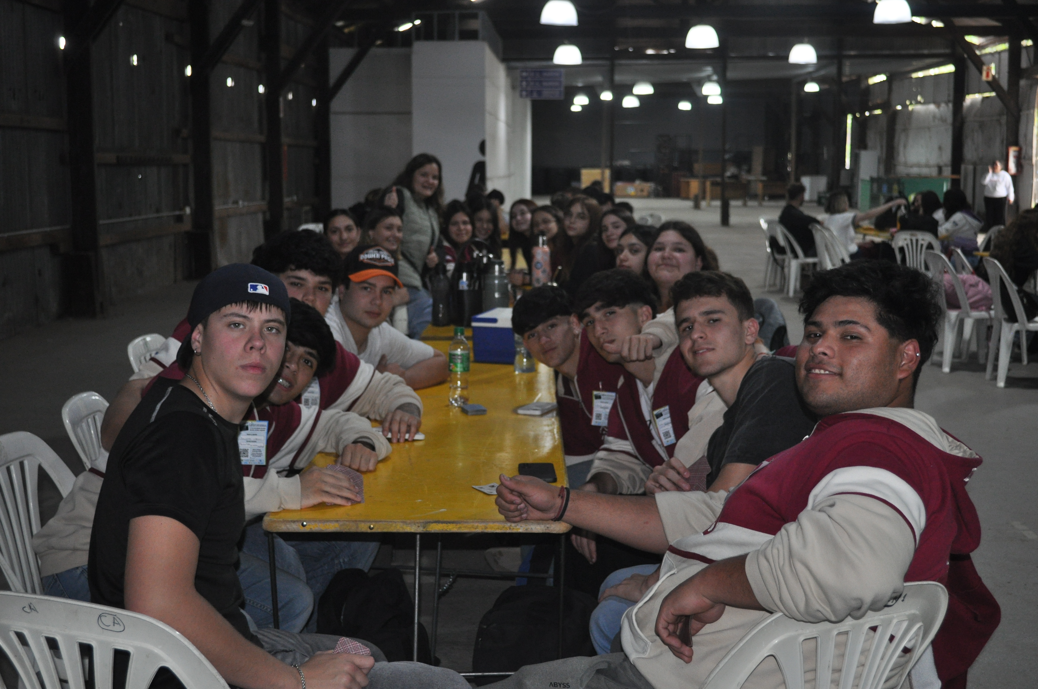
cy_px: 344
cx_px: 519
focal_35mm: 45
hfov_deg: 43.7
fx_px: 1296
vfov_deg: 29.8
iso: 800
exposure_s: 1/60
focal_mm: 30
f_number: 4.5
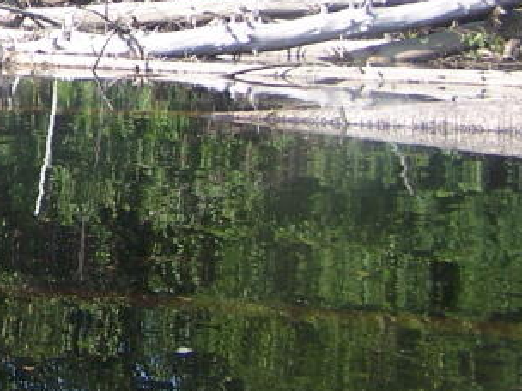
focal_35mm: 128
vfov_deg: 11.3
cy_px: -132
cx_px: -325
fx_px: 1930
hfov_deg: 14.1
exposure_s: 1/500
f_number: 2.8
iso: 80
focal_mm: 6.3
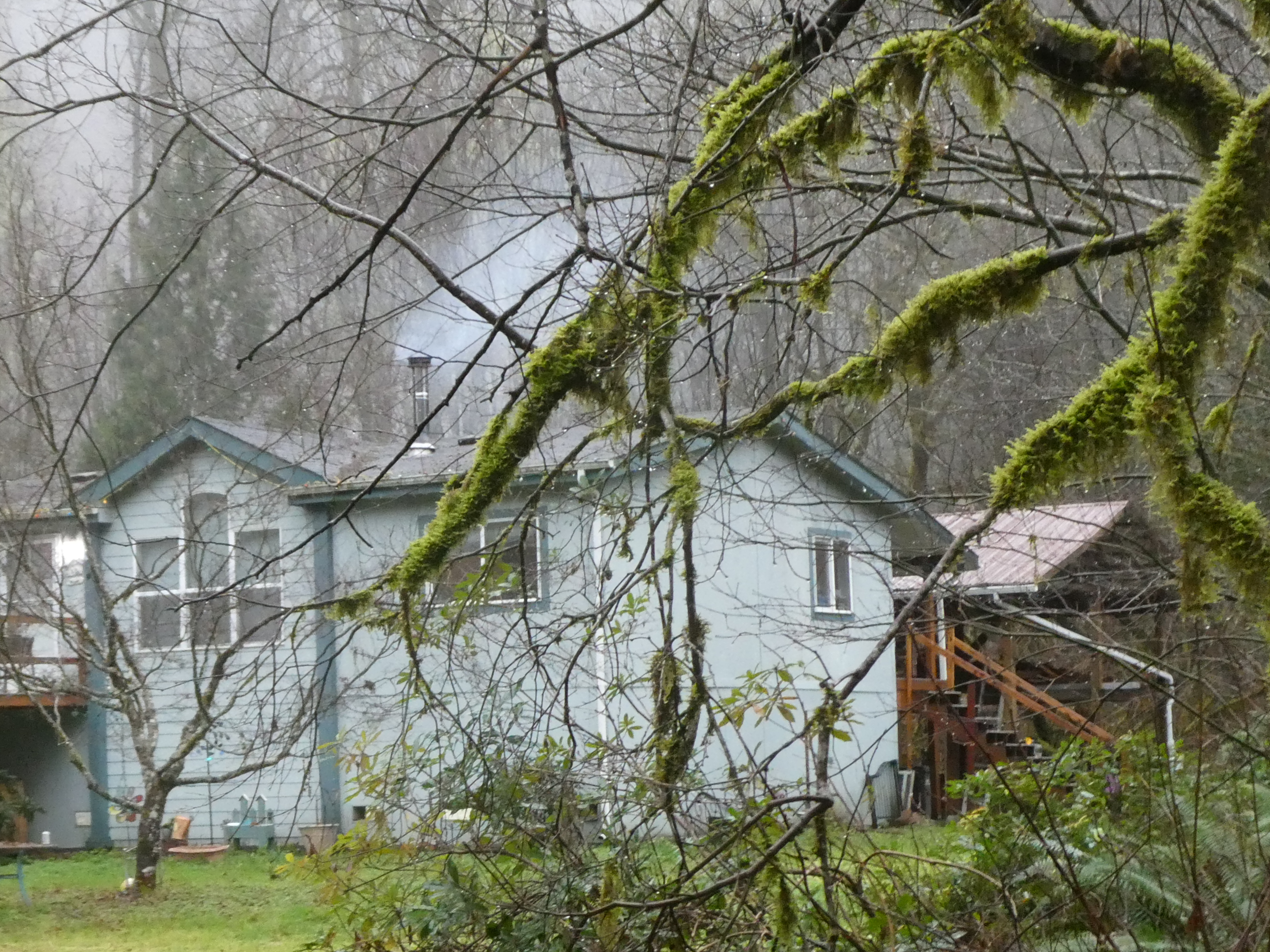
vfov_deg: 18.6
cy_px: 680
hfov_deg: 24.5
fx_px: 2898
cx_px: 337
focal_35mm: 79
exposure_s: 1/80
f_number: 4
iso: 800
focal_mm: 8.4
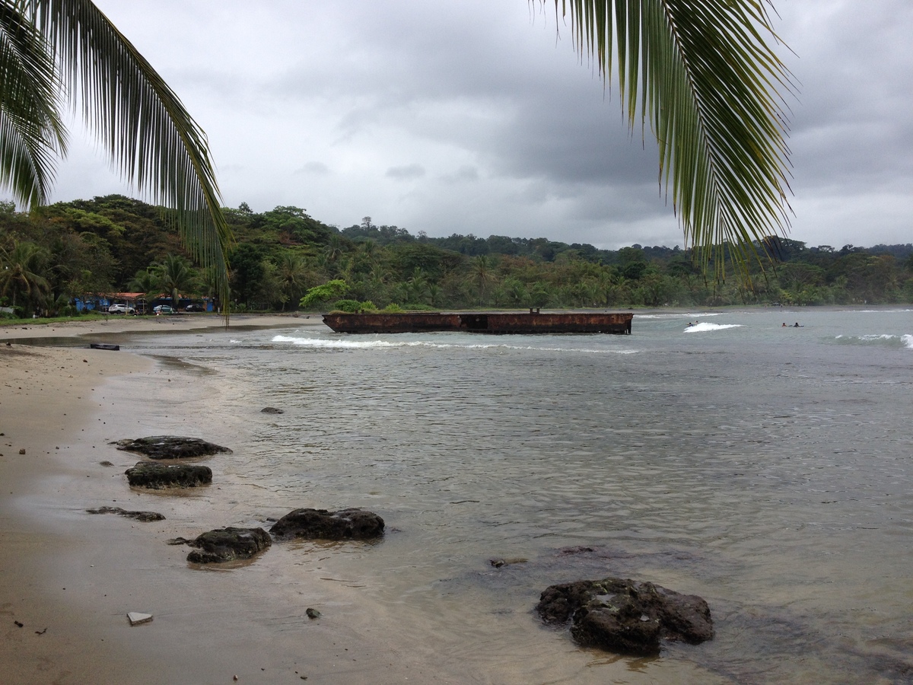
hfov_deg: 52.6
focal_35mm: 35
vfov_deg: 40.7
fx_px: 923
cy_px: 342
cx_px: 456
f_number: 2.4
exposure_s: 1/1255
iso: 50
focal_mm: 4.28
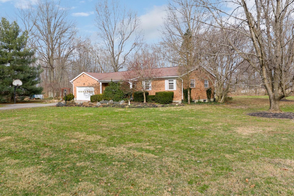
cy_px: 96
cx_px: 143
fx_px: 237
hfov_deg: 63.7
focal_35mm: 29
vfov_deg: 45.0
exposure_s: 1/160
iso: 100
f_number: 4
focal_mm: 10.26
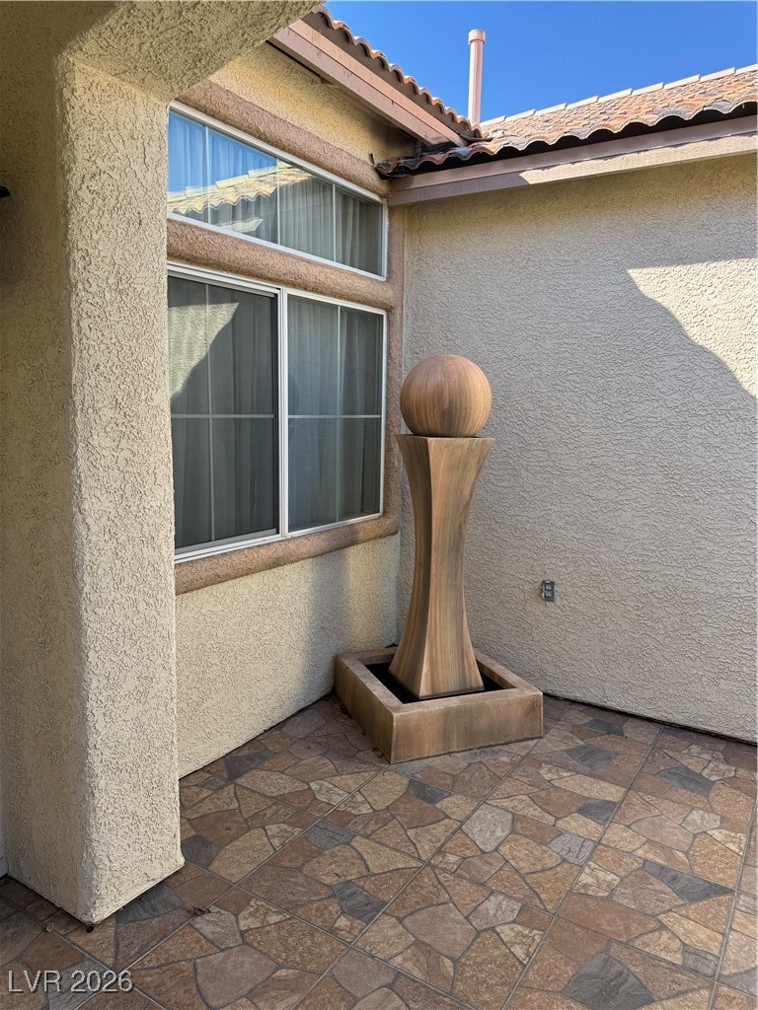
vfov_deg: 71.6
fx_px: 701
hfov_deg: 56.8
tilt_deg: -7.4
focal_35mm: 24
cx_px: 379
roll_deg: -0.4
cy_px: 505
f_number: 1.78
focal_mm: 6.76
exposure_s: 1/651
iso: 80
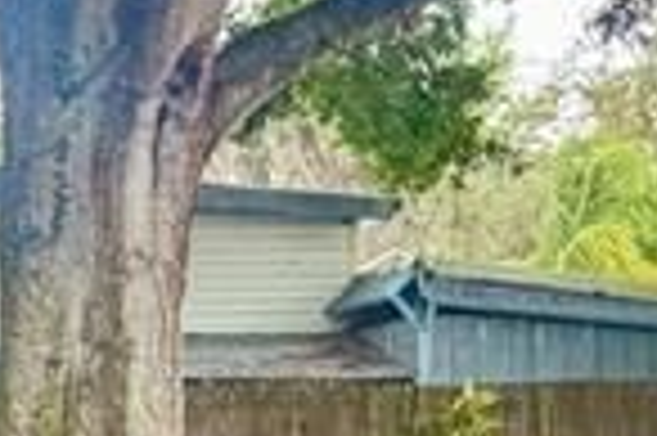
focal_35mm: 102
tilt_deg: -11.8
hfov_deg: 19.8
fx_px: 1859
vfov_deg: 12.2
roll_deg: +0.4
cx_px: 126
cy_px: 800
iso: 160
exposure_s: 1/121
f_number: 2.2
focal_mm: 2.22
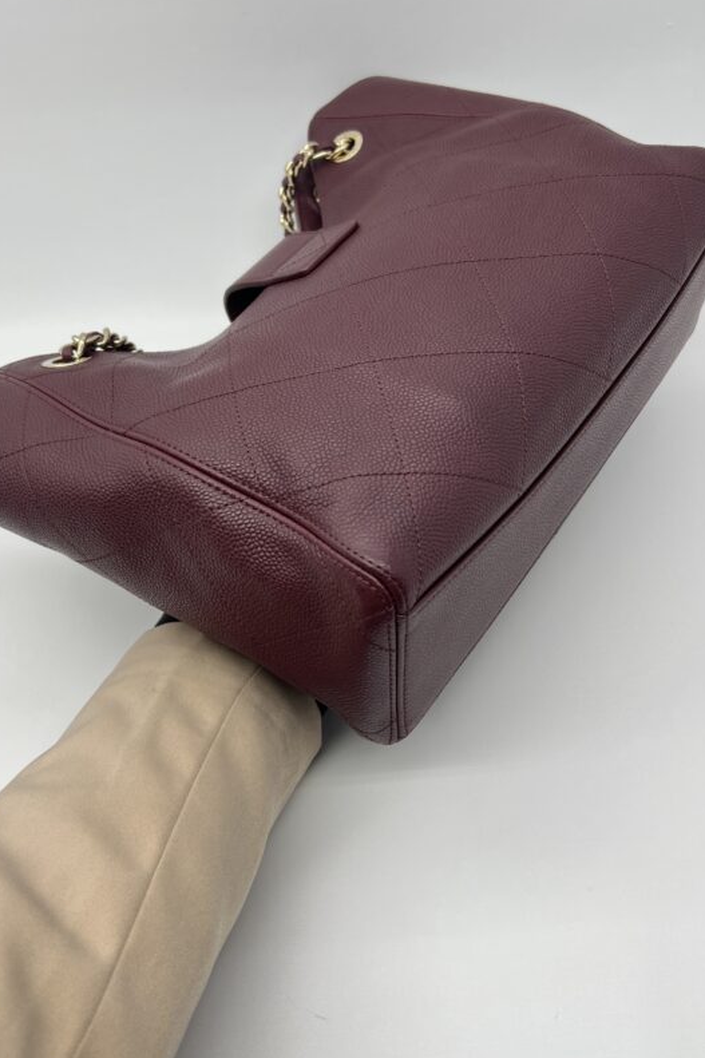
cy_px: 451
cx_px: 349
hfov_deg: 37.8
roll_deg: +6.6
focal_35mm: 35
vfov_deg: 54.2
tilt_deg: -39.8
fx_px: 1028
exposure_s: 1/100
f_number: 1.5
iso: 40
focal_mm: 5.7
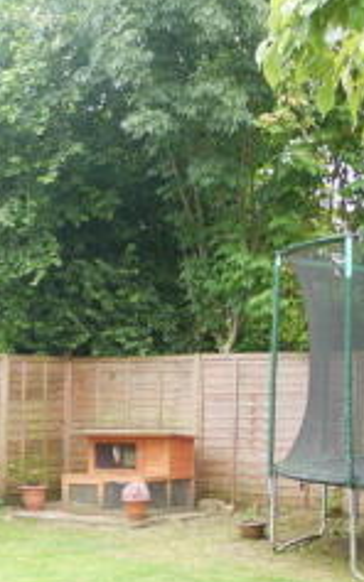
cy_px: 505
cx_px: -73
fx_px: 1159
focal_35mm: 73
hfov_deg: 17.1
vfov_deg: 27.4
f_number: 3.5
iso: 100
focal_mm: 14
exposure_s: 1/40
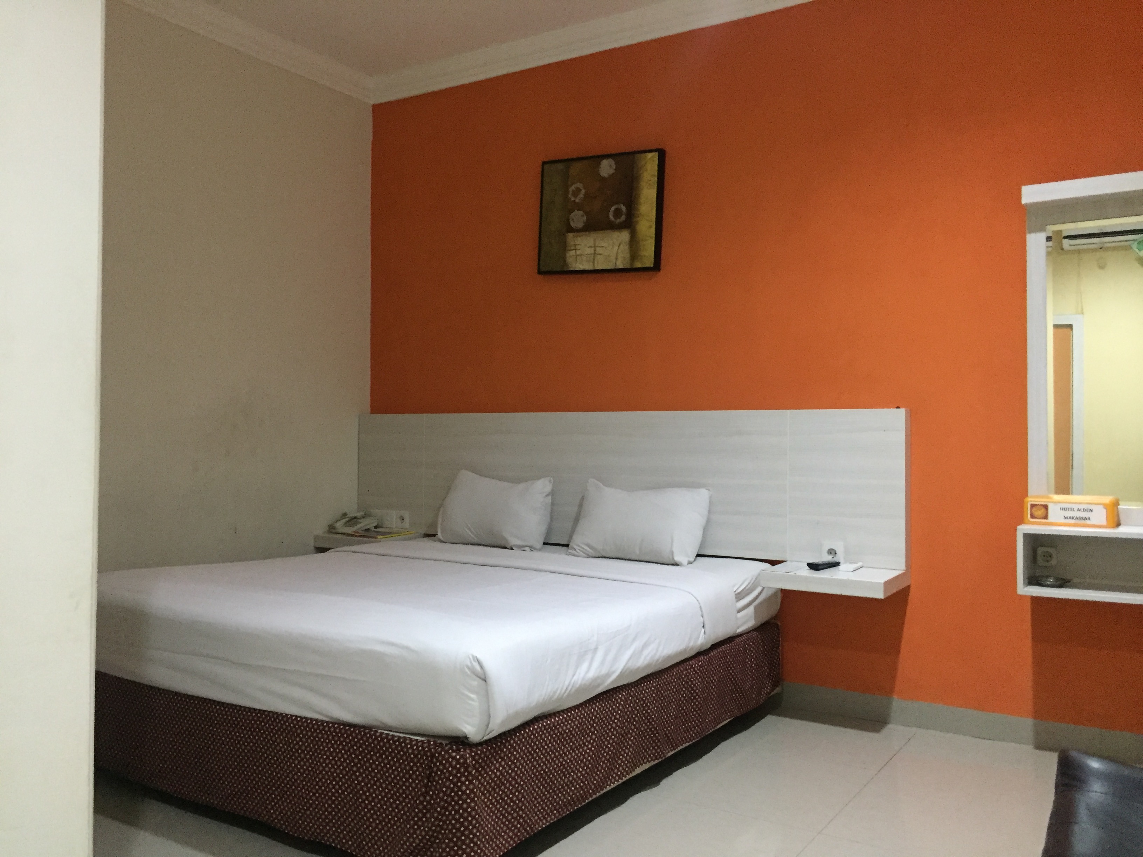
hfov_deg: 61.7
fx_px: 958
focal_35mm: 29
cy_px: 428
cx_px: 572
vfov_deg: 48.2
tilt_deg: +0.5
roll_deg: -1.1
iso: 250
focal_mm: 4.15
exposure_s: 1/17
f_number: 2.2
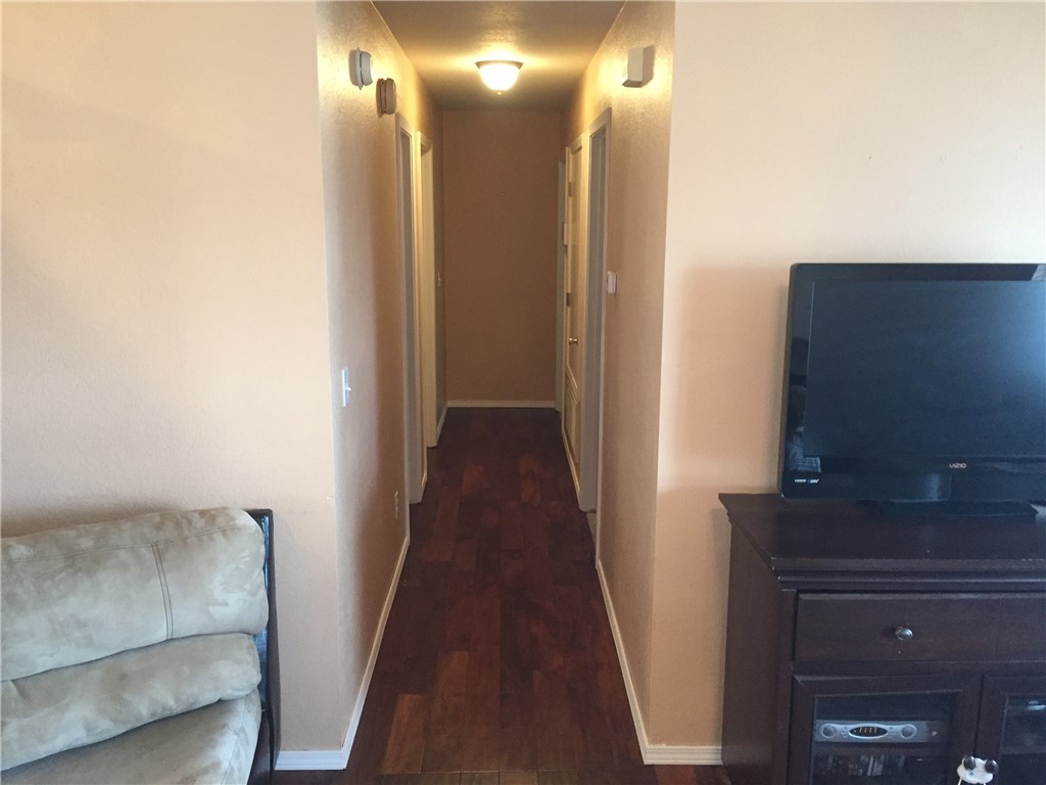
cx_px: 523
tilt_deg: -10.8
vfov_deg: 48.2
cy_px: 392
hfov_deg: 61.7
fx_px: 876
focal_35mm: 29
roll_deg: -0.4
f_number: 2.2
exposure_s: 1/30
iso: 250
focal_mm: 4.15
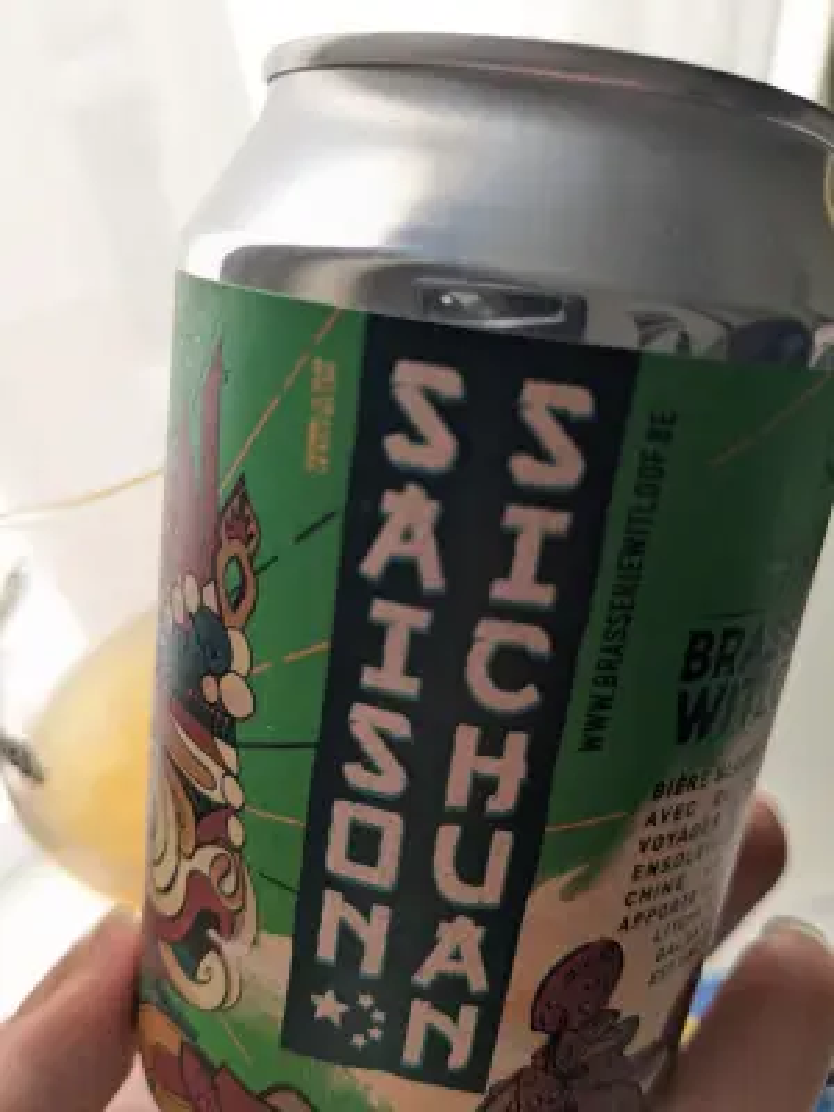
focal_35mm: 27
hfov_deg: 51.4
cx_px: 417
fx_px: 867
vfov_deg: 65.3
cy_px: 556
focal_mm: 4.38
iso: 35
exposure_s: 1/266
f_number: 1.73
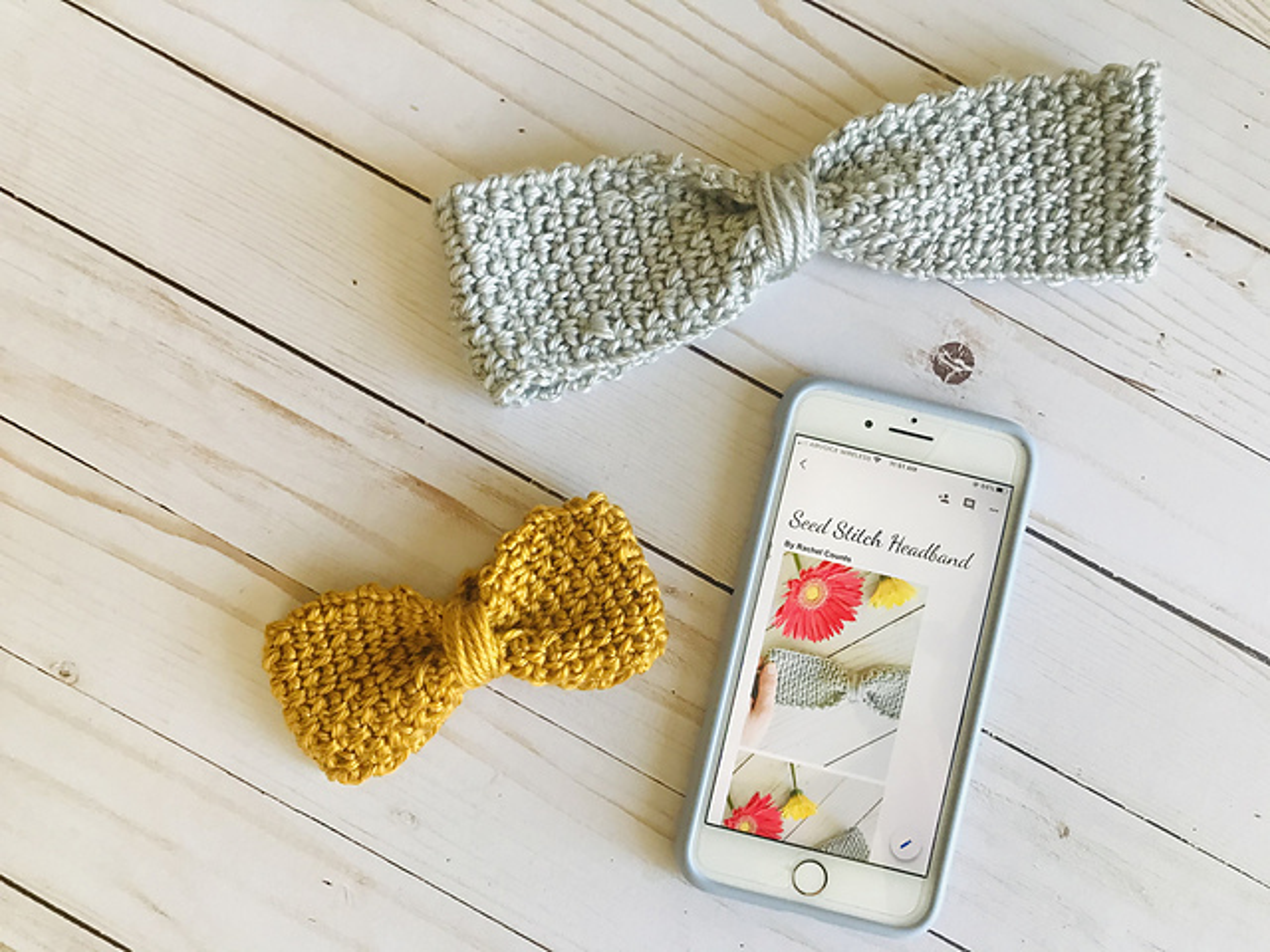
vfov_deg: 49.7
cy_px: 476
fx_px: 1027
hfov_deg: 63.4
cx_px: 635
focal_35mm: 28
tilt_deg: -86.5
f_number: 1.8
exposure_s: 1/30
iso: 25
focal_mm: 3.99
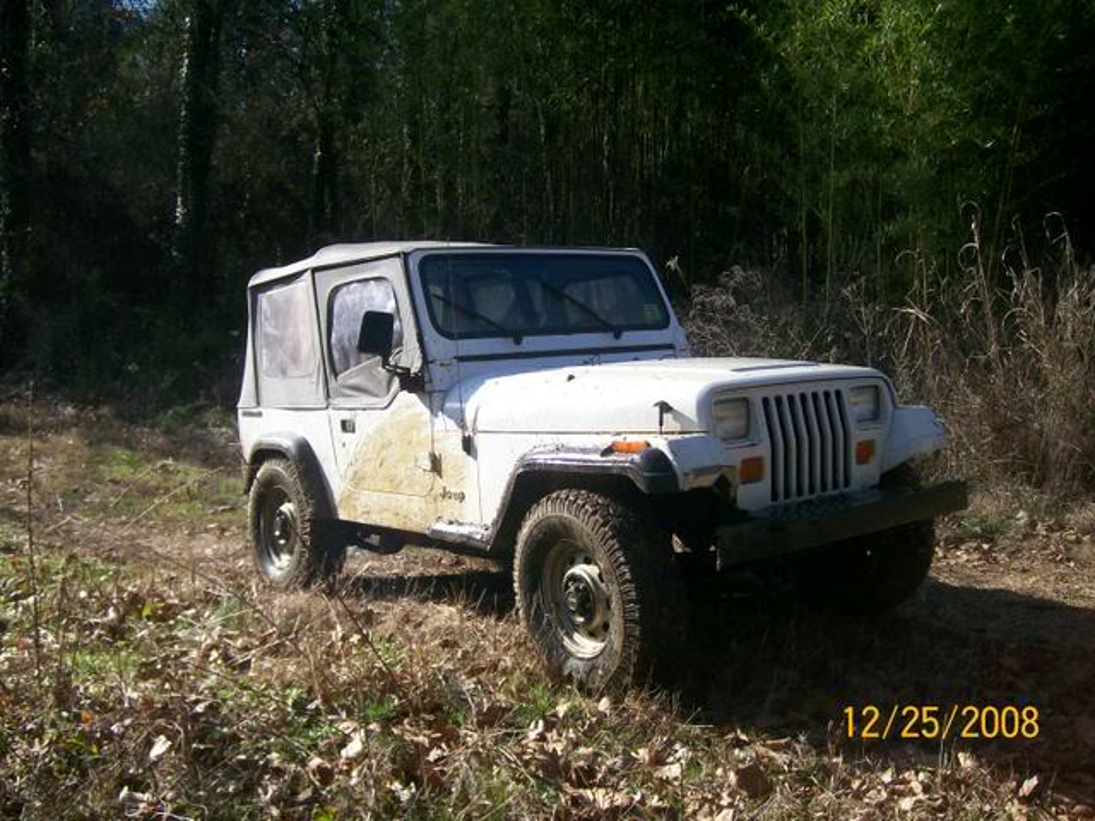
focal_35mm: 35
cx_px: 548
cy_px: 410
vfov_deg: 40.7
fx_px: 1107
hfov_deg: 52.6
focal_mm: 5.8
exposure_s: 1/127
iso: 80
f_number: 7.2
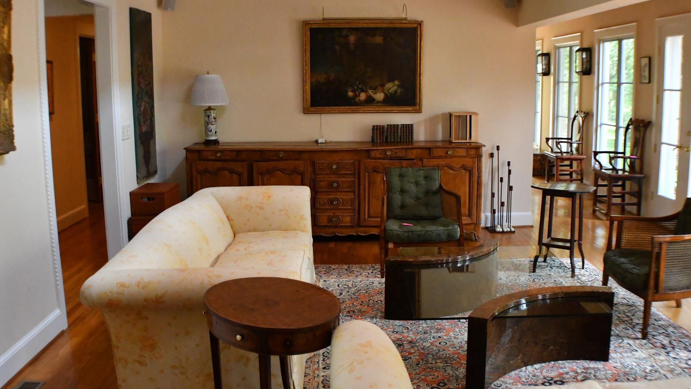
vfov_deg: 26.5
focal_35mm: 45
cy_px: 175
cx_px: 372
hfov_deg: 45.4
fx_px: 824
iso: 5600
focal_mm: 24
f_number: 3.8
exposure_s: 1/500
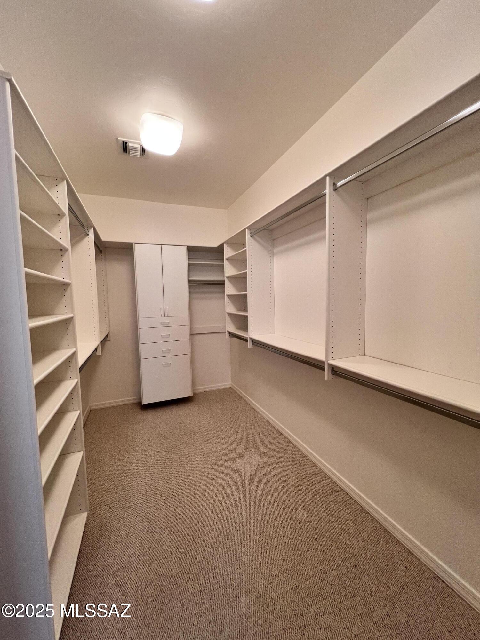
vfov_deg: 106.2
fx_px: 240
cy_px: 320
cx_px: 240
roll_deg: +1.2
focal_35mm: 13
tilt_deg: -4.2
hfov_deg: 89.9
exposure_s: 1/120
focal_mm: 1.57
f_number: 1.8
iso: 200
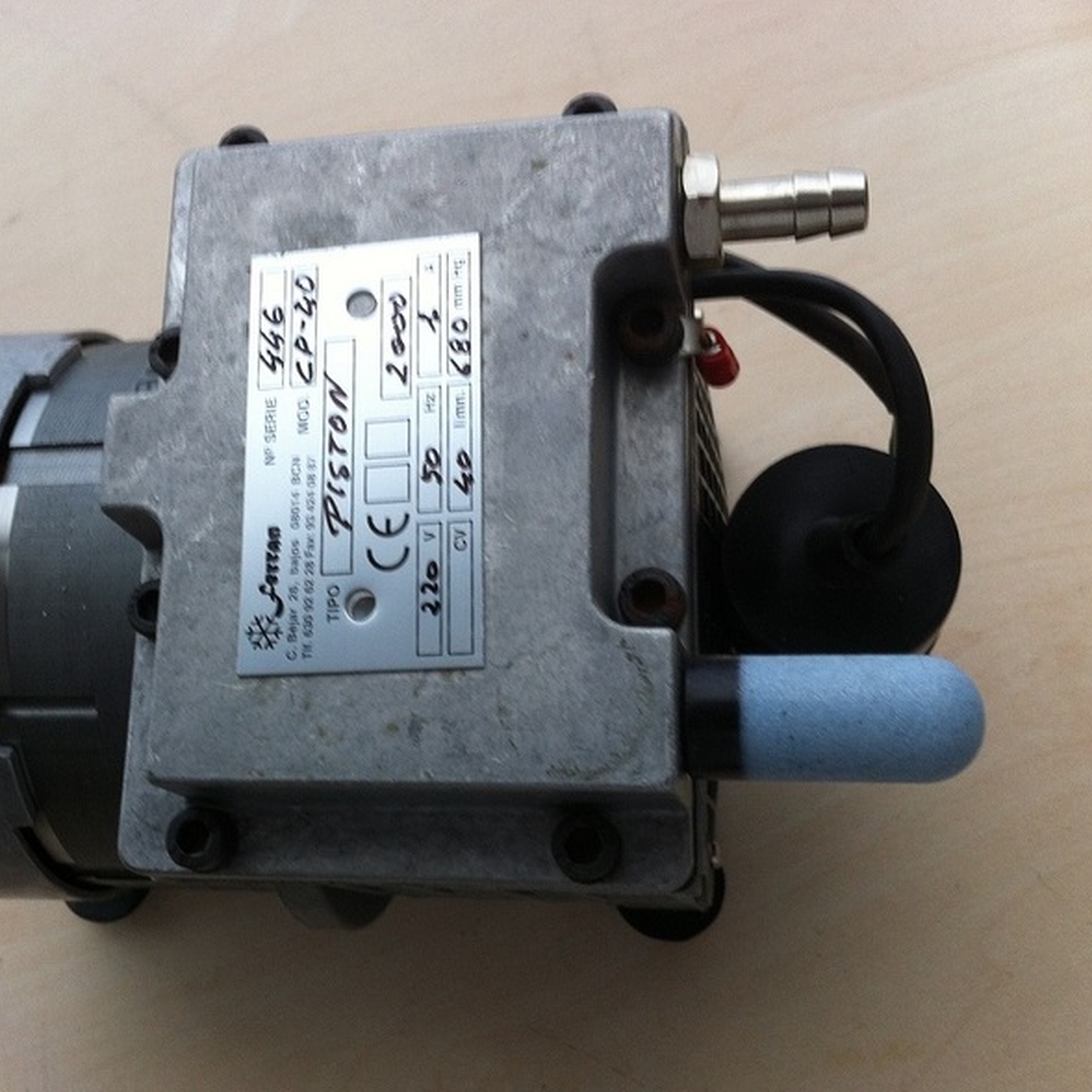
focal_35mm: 42
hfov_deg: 39.8
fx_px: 1499
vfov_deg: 40.0
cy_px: 549
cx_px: 412
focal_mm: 3.85
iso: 80
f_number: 2.8
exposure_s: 1/17
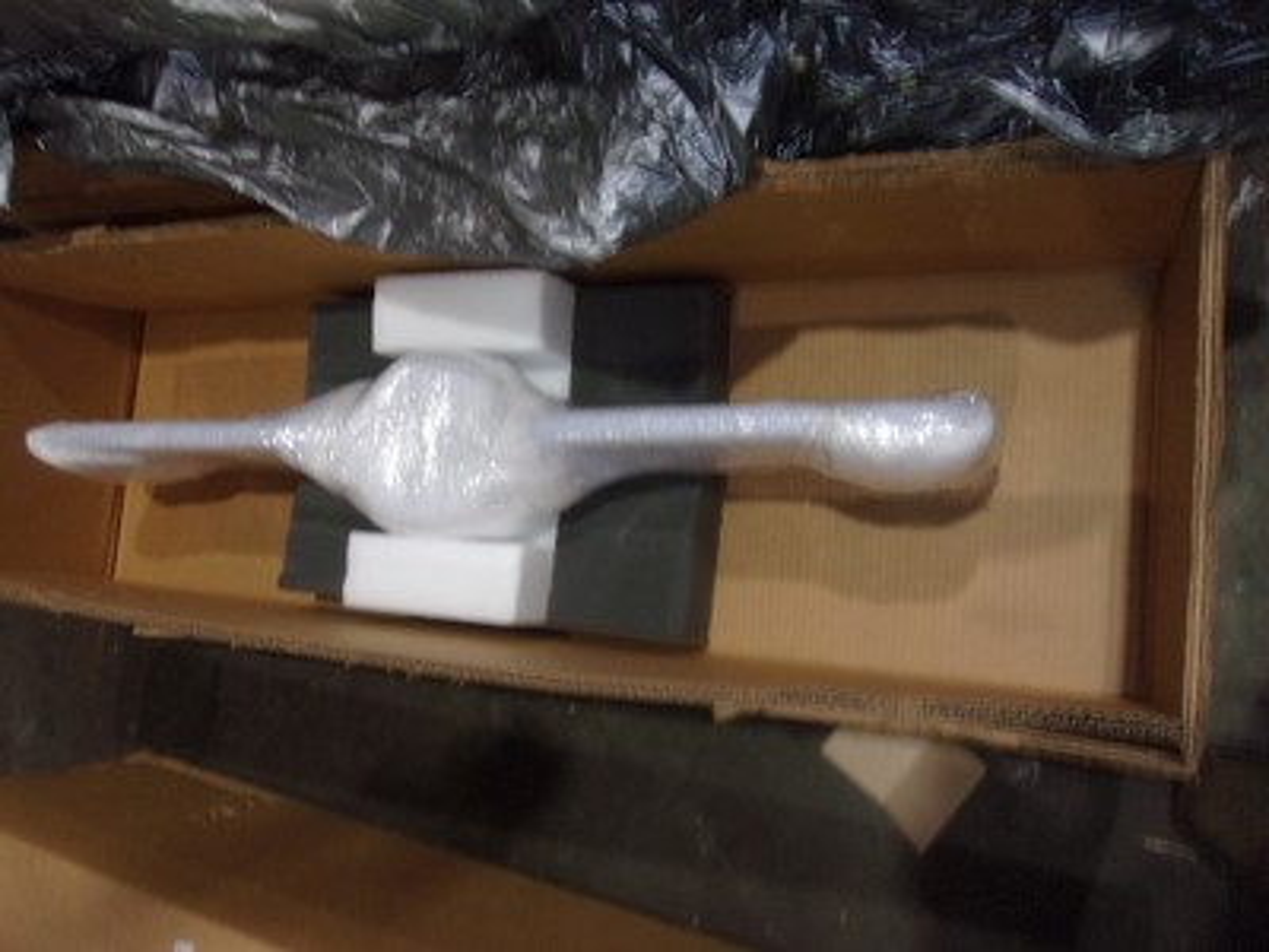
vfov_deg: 51.4
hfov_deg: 65.3
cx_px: 634
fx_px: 990
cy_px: 476
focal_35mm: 27
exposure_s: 1/34
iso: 200
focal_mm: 4.9
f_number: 3
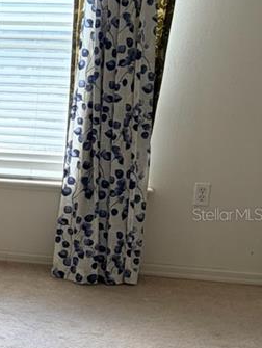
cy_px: 214
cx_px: -202
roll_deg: -0.3
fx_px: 937
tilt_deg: -13.4
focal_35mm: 93
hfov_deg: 14.2
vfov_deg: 21.0
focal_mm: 5.96
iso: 125
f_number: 1.6
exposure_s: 1/70
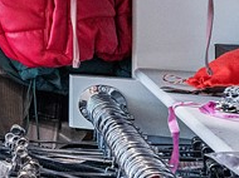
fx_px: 713
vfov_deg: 13.8
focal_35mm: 103
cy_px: -50
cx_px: -376
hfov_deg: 13.0
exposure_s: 1/10
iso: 800
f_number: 11
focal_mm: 18.8
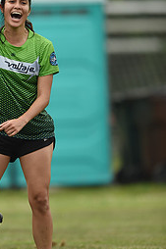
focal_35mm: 912
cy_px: 70
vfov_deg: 2.3
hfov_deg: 1.5
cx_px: -19
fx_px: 6316
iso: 320
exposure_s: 1/2000
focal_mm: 400
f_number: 2.8
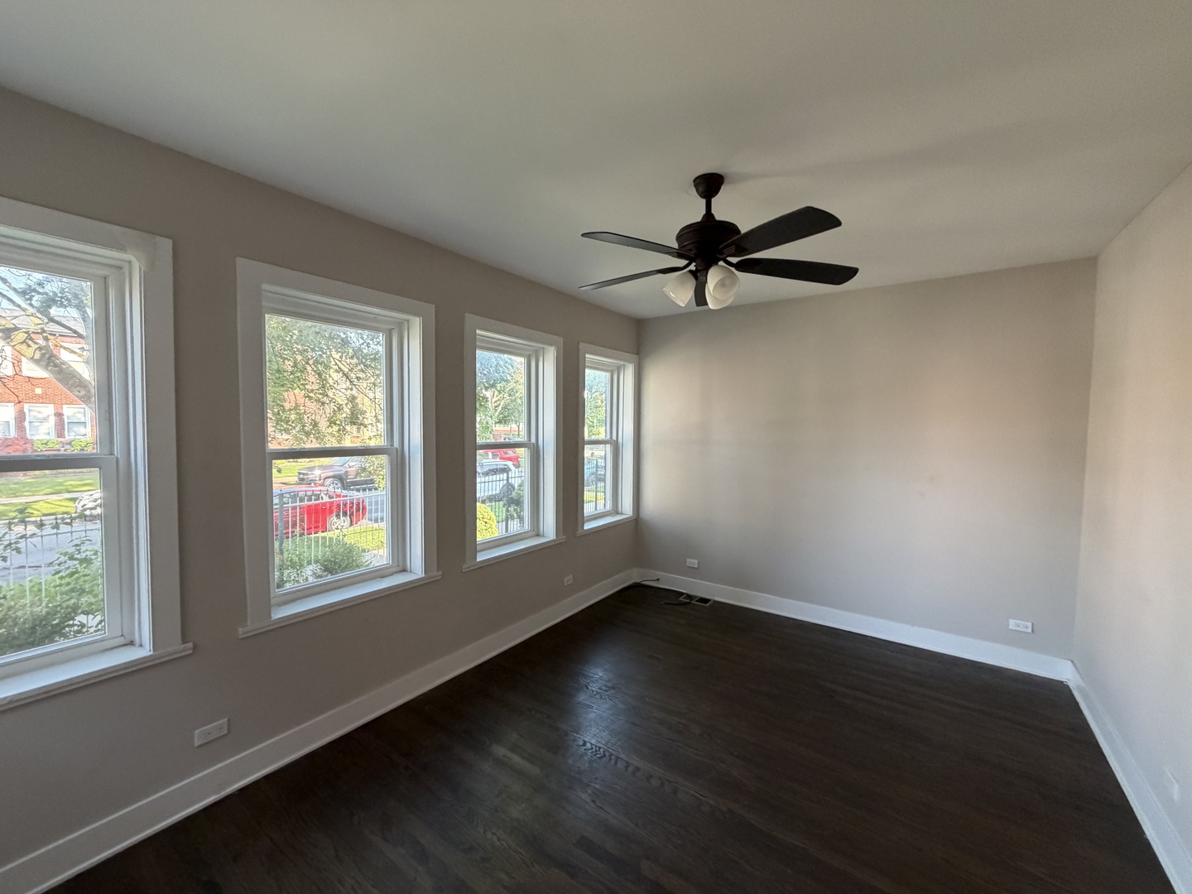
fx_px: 482
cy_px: 447
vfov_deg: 85.7
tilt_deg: -3.7
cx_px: 596
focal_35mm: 14
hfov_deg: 102.1
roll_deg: +1.0
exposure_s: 1/112
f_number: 2.2
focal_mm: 2.22
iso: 320
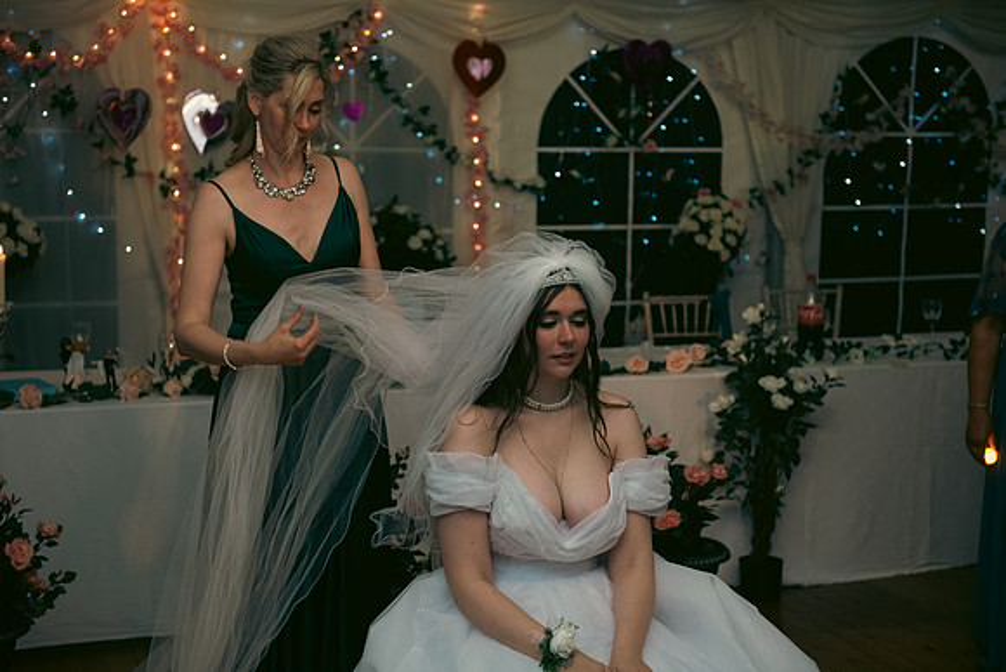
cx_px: 503
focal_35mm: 58
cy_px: 336
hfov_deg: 34.5
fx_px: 1621
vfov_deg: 23.4
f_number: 3.5
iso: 800
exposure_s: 1/160
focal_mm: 58
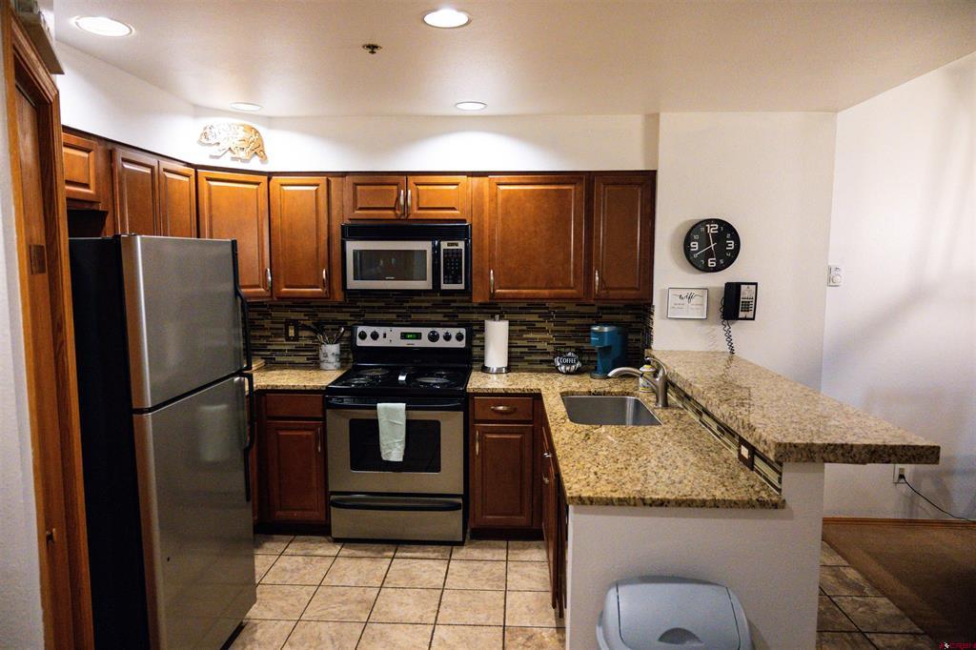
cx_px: 488
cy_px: 325
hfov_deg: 73.8
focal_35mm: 24
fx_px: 650
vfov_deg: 53.1
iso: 10000
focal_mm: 24
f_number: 4
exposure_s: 1/320
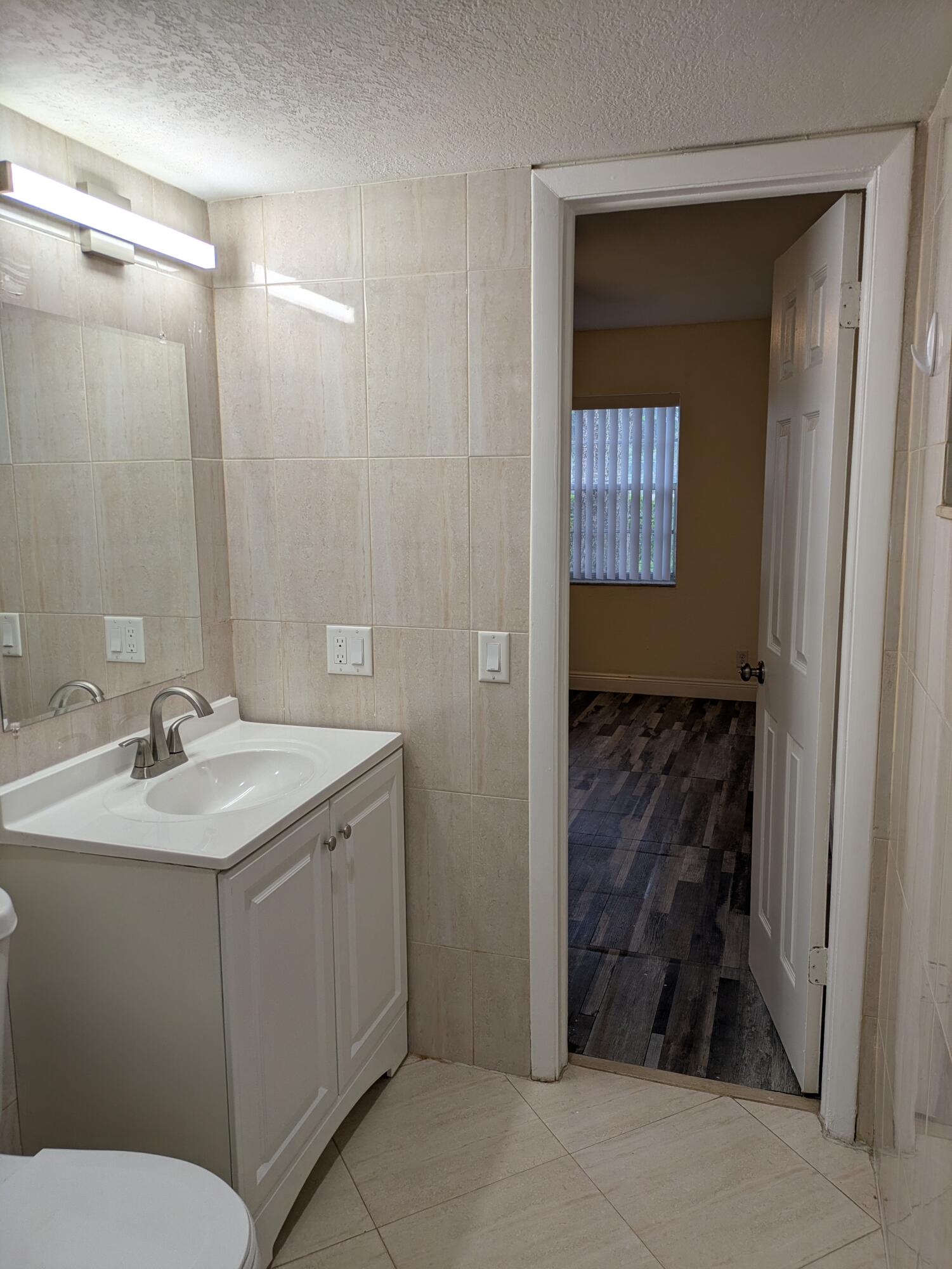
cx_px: 476
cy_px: 634
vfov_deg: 69.4
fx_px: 916
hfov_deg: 54.9
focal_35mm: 25
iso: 39
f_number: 1.89
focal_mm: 5.43
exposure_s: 1/188
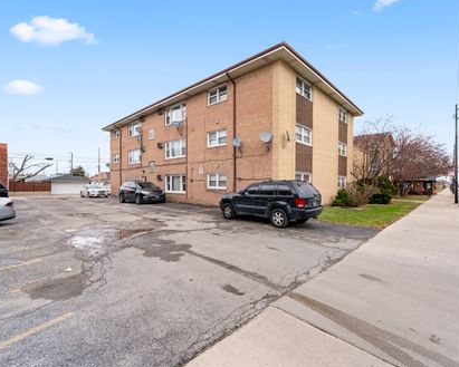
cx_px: 252
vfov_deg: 80.4
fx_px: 217
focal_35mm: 16
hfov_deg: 92.8
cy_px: 184
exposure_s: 1/125
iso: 640
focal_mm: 14
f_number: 9
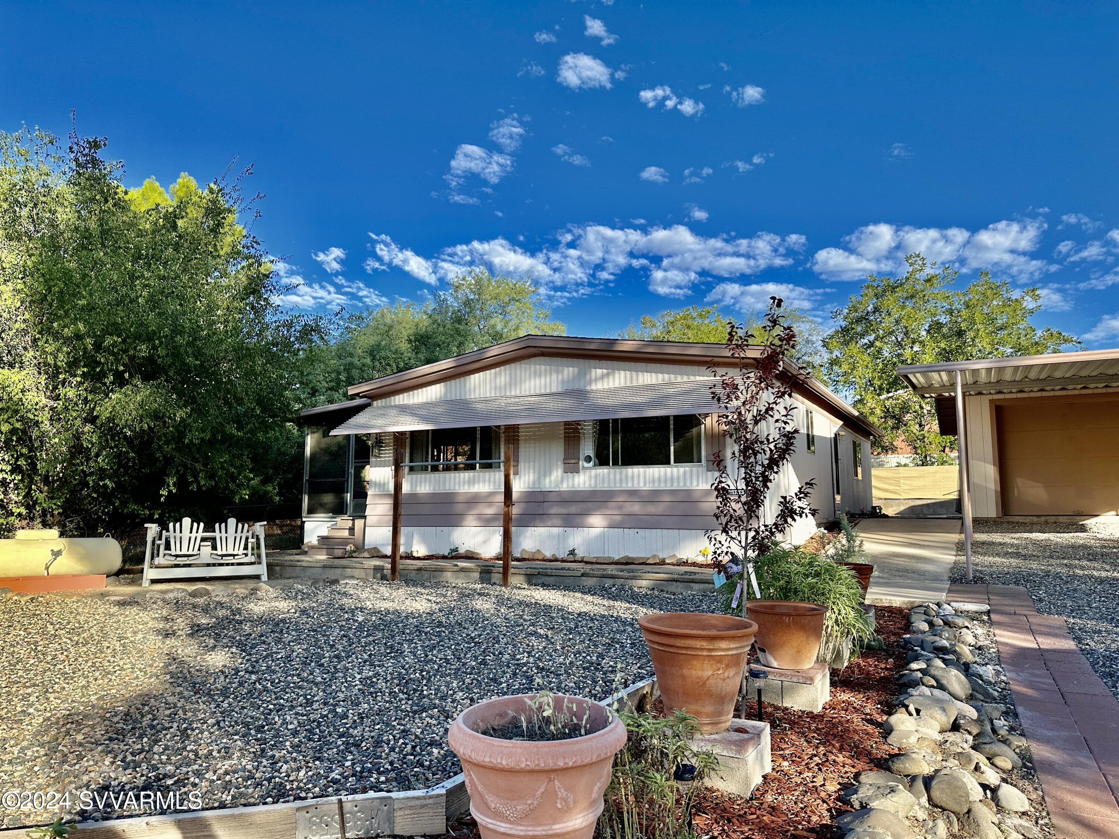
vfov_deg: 56.8
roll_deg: -0.7
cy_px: 420
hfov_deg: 71.6
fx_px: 776
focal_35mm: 24
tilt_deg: +6.5
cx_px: 560
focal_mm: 6.86
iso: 80
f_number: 1.78
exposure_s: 1/2110
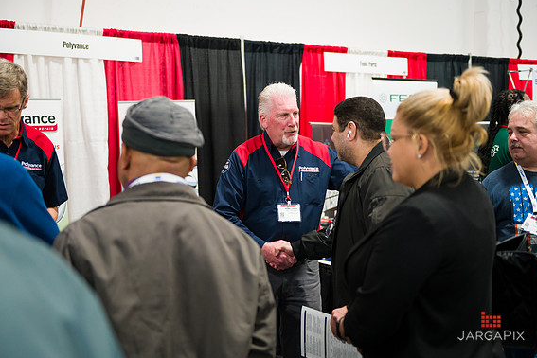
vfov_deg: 29.9
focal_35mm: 45
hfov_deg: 43.6
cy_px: 178
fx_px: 671
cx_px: 274
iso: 3200
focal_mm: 44
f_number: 3.2
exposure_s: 1/200
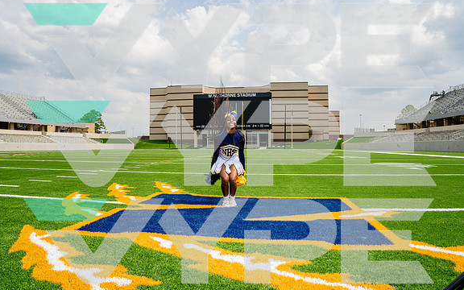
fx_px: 291
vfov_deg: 53.0
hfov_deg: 77.2
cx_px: 231
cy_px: 144
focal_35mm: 23
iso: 100
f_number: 8
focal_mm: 22
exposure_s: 1/250
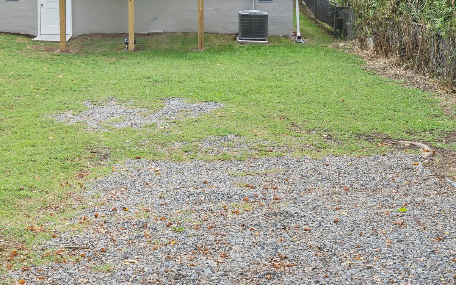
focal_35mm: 61
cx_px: 144
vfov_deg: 20.3
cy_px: -29
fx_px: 758
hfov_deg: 33.1
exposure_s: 1/20
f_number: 9
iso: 400
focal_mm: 24
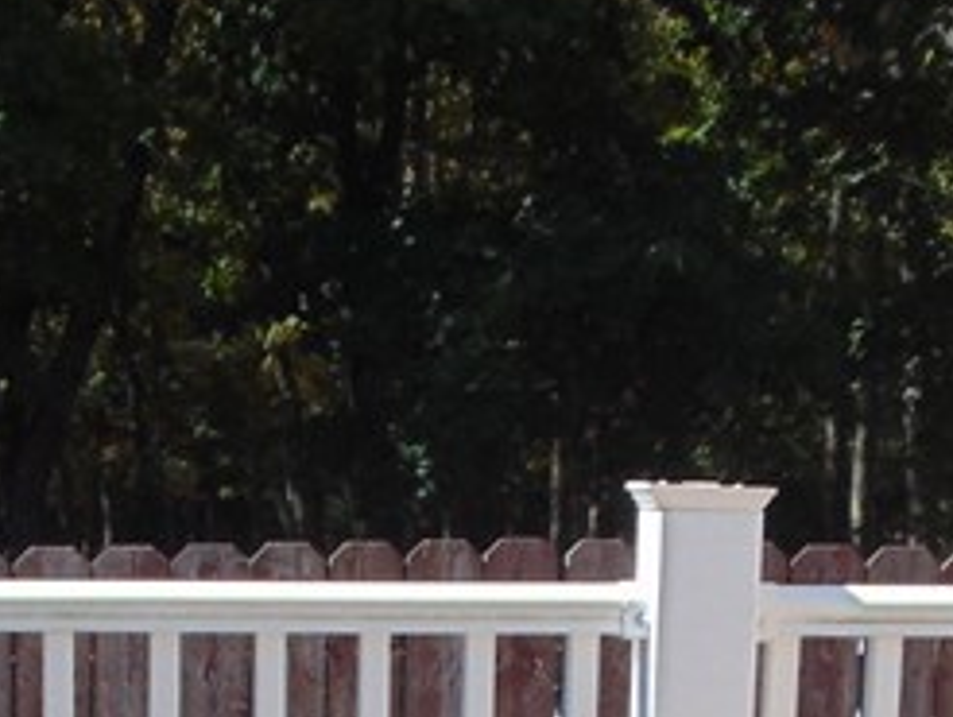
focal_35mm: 104
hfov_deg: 18.7
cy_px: 1120
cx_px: 155
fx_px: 2866
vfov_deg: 13.3
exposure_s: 1/200
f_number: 7.7
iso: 80
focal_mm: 4.5
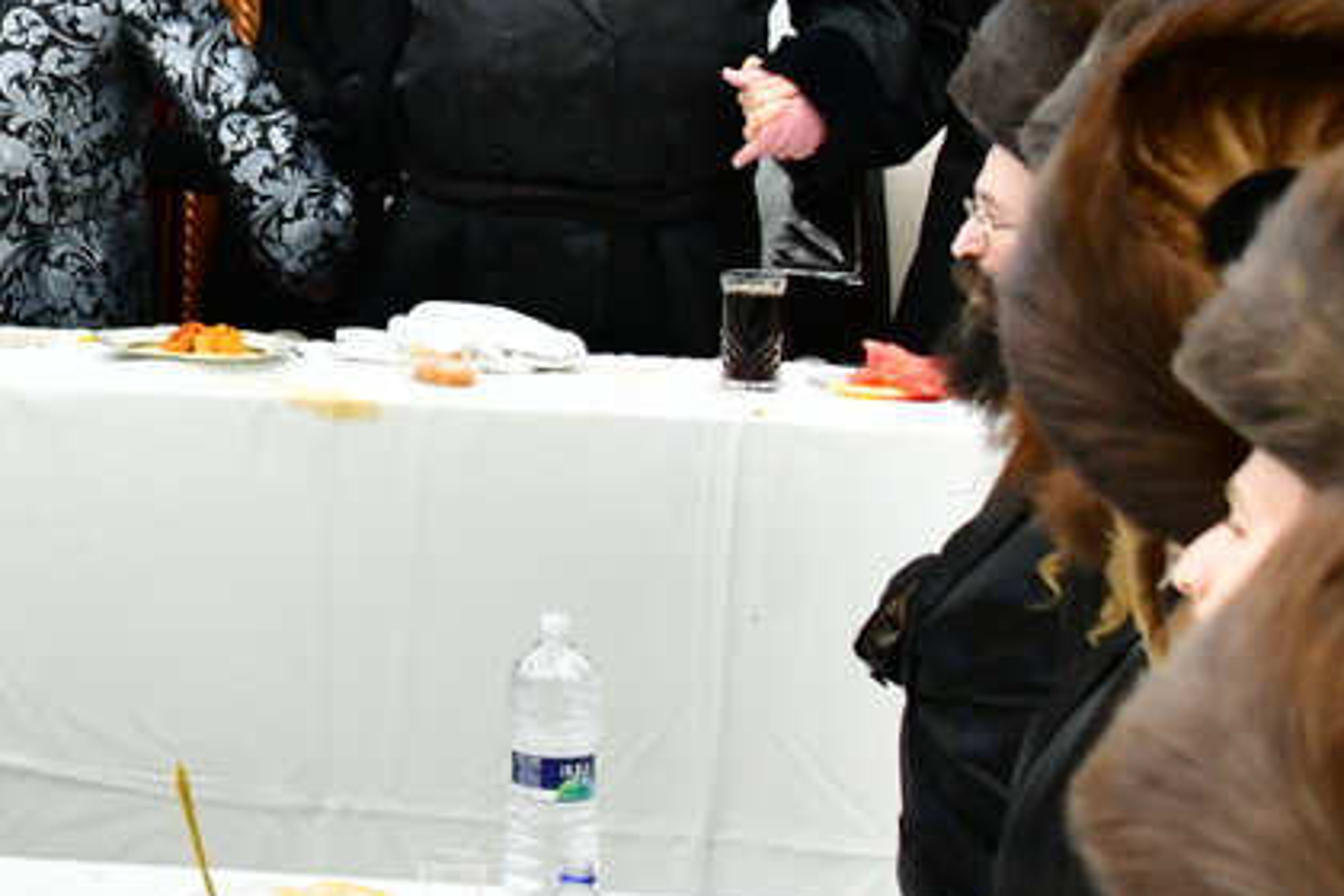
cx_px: -371
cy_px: -130
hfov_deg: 12.5
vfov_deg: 8.5
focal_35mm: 160
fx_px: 5973
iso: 2500
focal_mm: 48
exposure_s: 1/320
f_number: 5.6
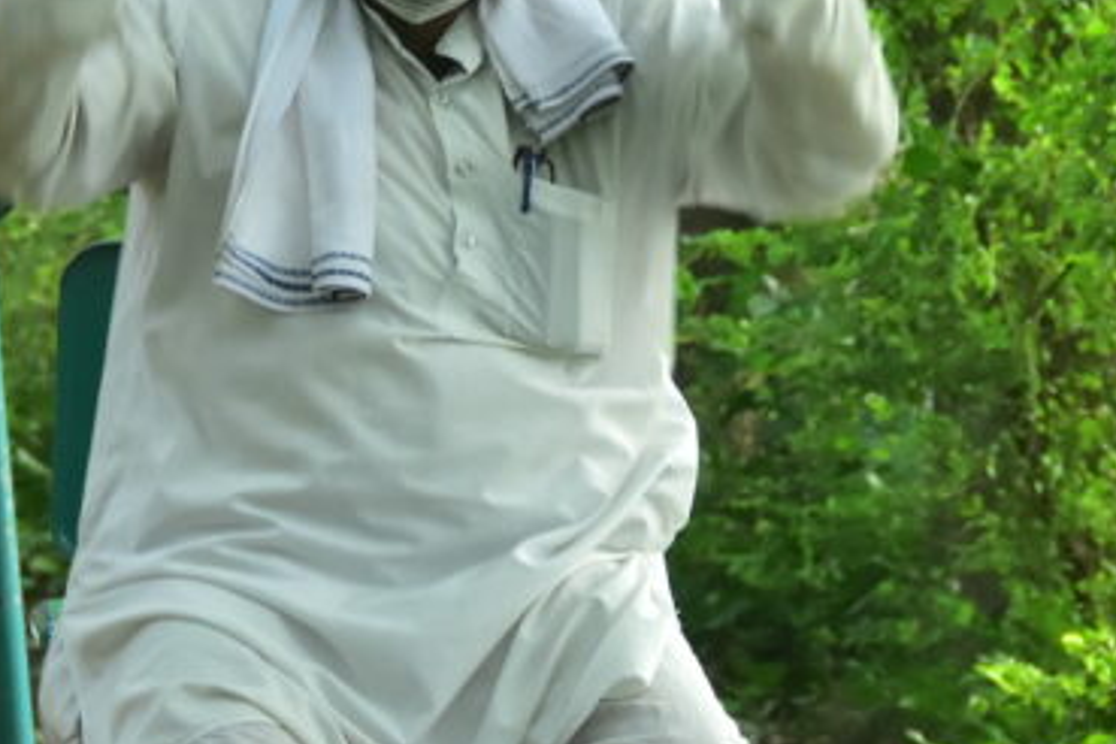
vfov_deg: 3.0
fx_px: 14371
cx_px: 188
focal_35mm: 464
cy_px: 420
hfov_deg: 4.4
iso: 800
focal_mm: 95
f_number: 5.6
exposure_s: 1/80
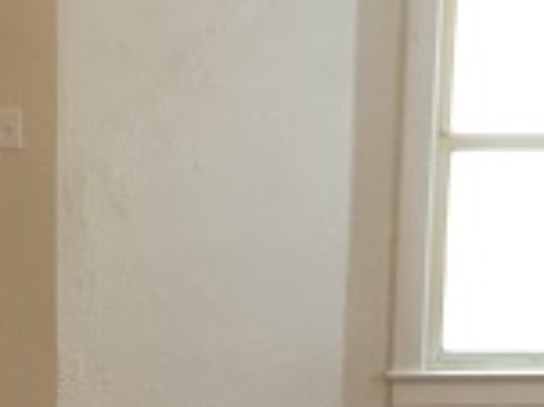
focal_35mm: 123
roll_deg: +0.2
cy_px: 630
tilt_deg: -14.6
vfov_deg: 11.5
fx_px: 1931
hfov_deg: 16.0
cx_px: 141
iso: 32
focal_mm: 4.15
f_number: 2.2
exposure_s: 1/15
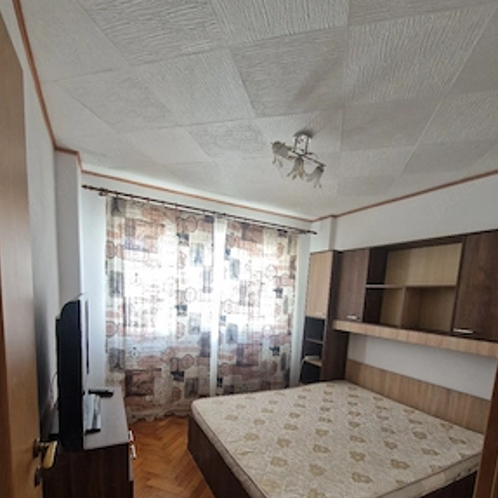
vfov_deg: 84.6
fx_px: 260
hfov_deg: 87.4
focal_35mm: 16
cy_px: 330
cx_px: 250
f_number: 2.2
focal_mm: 2.2
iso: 125
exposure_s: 1/50
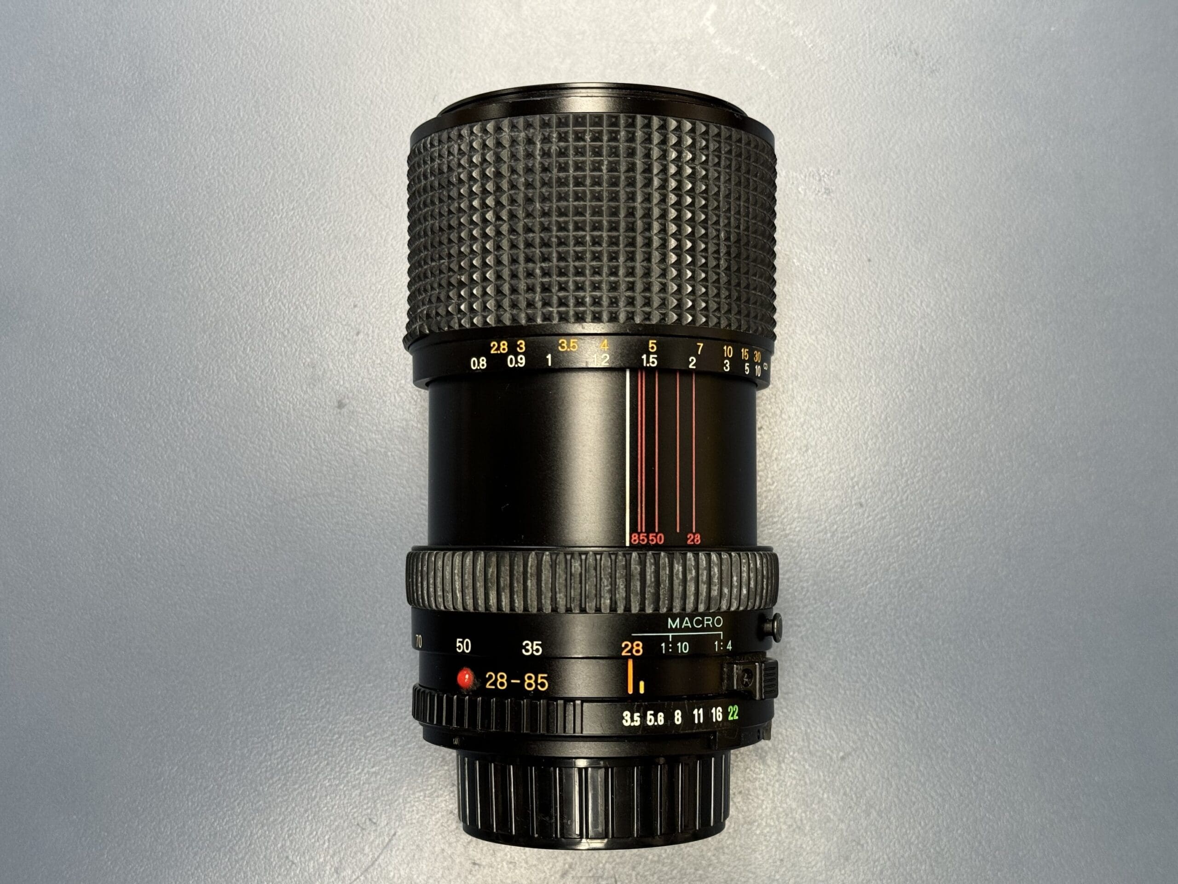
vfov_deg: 30.3
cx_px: 589
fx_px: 1633
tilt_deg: -86.7
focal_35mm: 48
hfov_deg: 39.7
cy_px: 442
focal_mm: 6.86
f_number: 1.78
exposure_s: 1/60
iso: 125
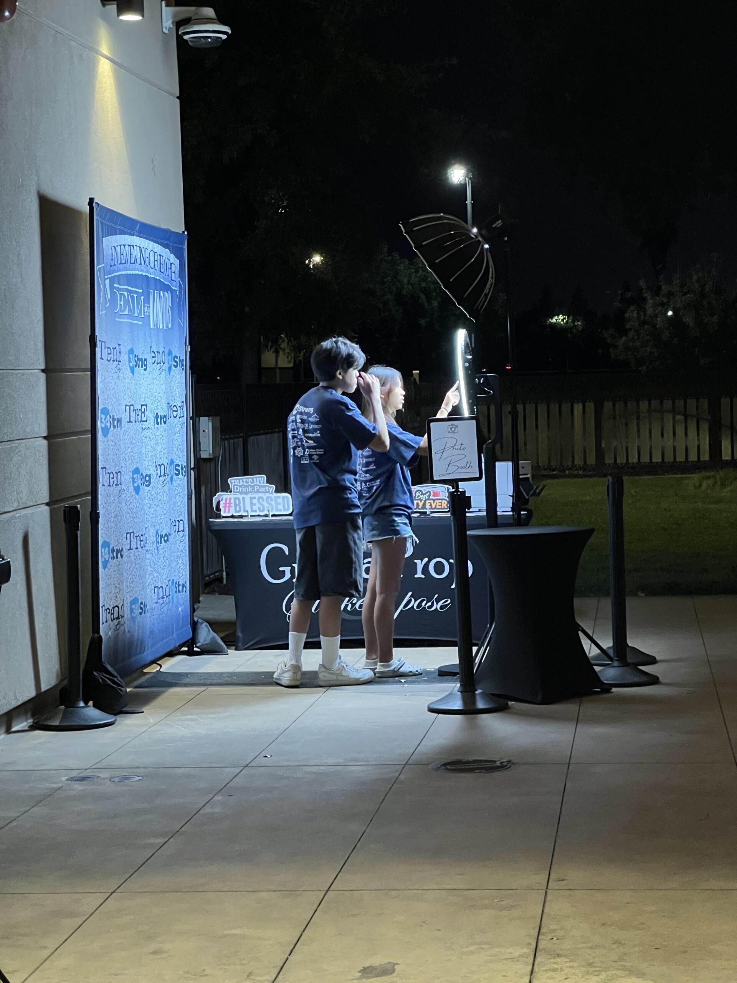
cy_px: 492
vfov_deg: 25.3
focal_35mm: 77
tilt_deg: -2.2
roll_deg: +2.0
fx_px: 2186
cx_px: 368
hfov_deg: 19.1
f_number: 2.8
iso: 1250
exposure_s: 1/30
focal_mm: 9
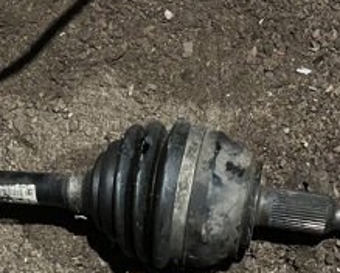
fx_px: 746
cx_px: 112
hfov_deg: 25.5
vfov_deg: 20.0
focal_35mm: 74
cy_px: 282
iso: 800
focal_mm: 5.1
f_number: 1.6
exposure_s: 1/30
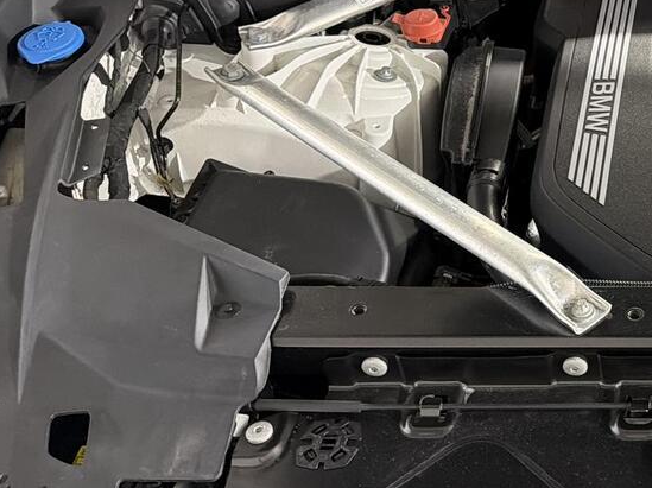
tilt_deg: -39.0
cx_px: 776
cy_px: 153
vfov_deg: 23.1
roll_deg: +0.2
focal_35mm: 63
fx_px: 1186
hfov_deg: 27.2
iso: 800
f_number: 1.78
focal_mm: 6.76
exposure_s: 1/50
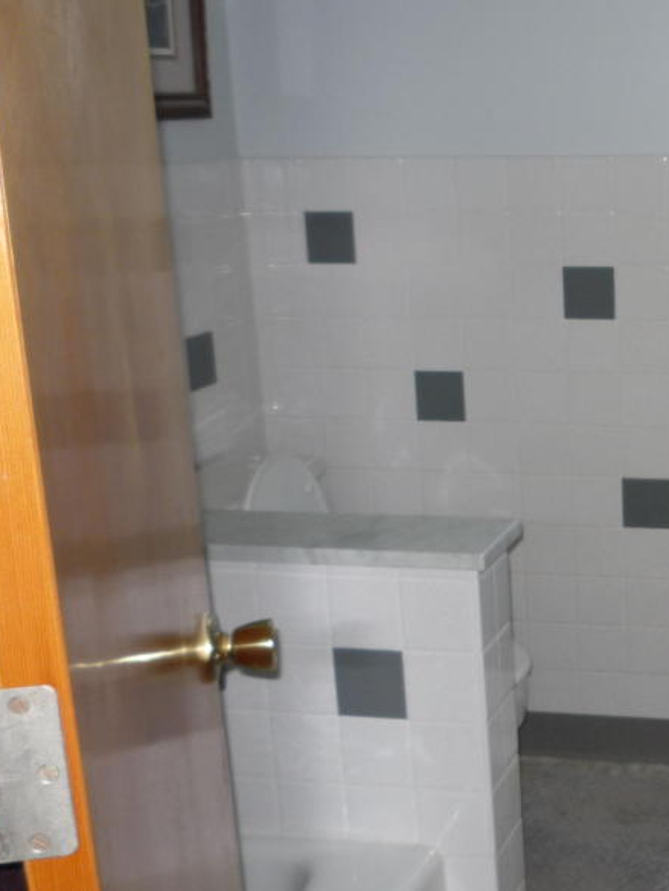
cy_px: 498
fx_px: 1443
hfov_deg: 24.1
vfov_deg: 34.3
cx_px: 765
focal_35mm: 56
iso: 100
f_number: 3.3
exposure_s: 1/30
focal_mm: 5.2
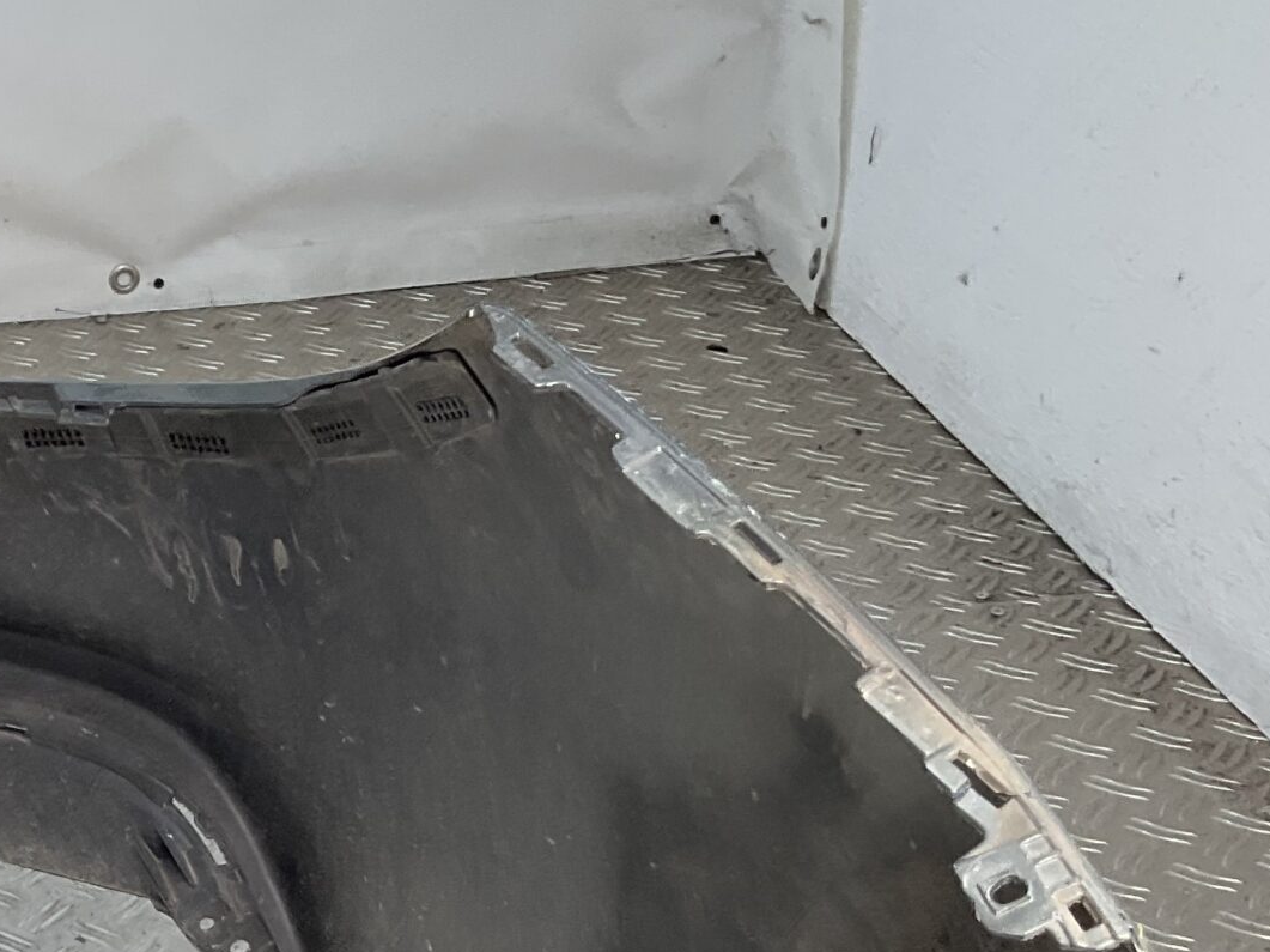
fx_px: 2567
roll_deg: +12.4
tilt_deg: -29.5
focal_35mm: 70
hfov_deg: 25.2
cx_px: -225
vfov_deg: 20.7
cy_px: 786
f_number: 1.8
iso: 16
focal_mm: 3
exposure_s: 1/197
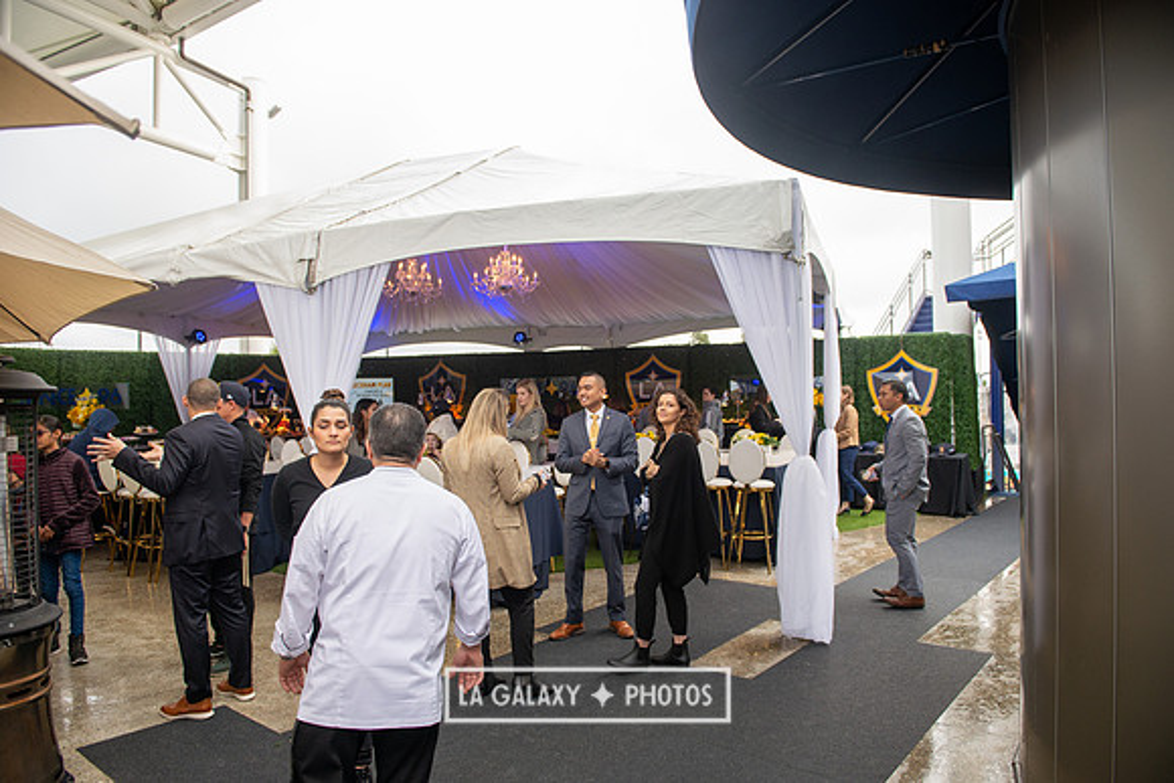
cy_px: 392
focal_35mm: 24
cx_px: 587
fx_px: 783
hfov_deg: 73.7
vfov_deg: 53.2
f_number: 3.5
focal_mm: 24
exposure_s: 1/500
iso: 500
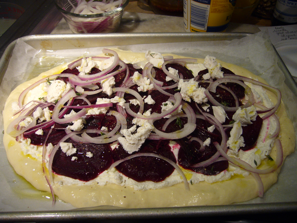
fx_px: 300
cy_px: 112
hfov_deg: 52.6
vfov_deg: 40.7
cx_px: 148
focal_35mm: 35
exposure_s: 1/25
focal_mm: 5.8
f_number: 2.8
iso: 100
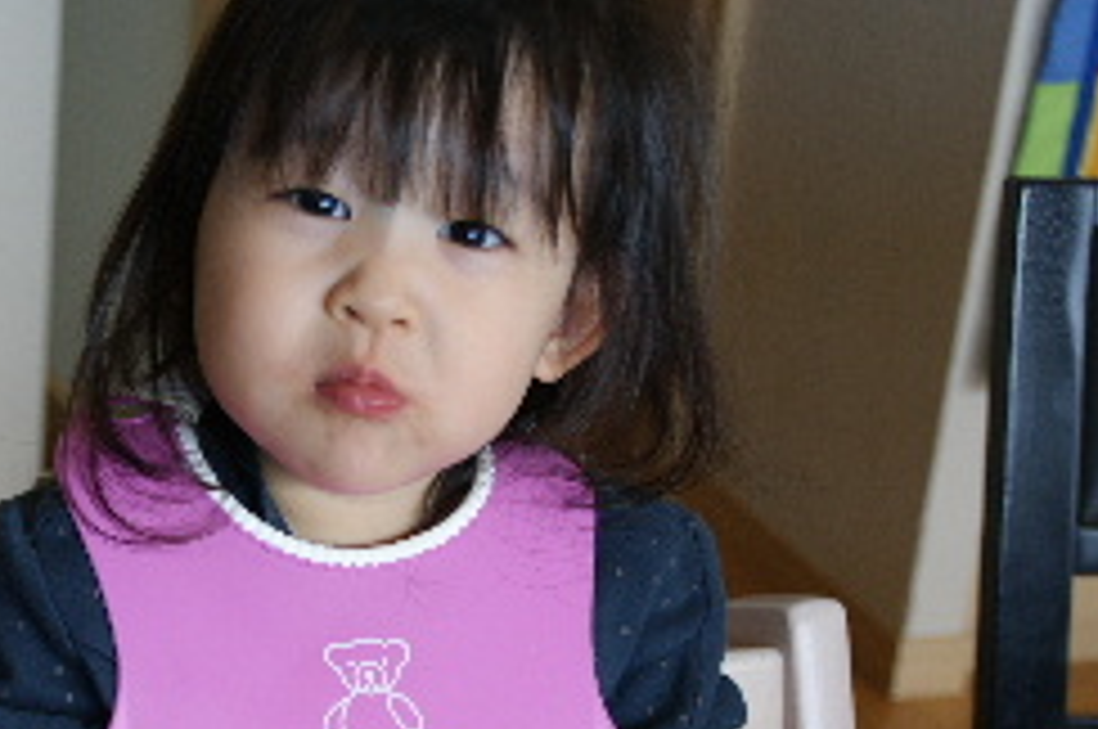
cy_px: 610
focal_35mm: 99
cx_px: 277
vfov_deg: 13.7
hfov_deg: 20.5
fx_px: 3014
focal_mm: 35
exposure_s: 1/60
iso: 250
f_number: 4.5
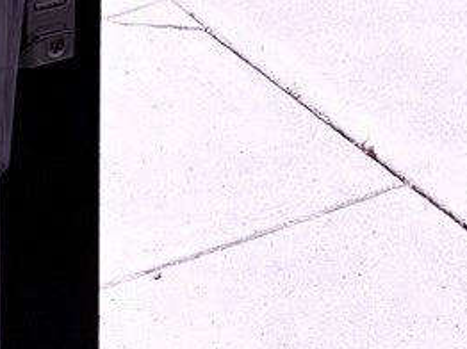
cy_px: -643
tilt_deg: -8.8
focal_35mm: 159
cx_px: 237
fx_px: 2143
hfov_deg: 12.4
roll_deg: -0.6
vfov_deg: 8.1
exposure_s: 1/3623
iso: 50
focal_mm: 5.96
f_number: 1.6
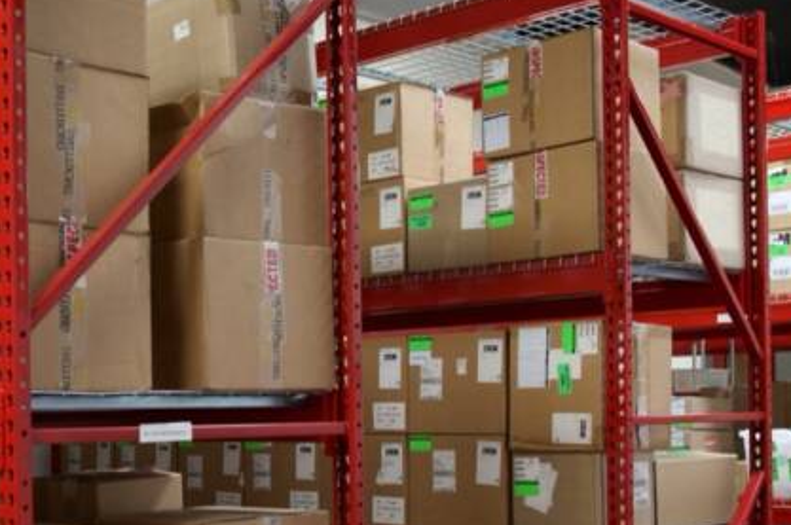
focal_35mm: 59
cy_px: 421
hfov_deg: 33.4
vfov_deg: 22.6
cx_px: 211
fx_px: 1295
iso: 1000
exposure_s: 1/160
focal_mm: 24
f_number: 4
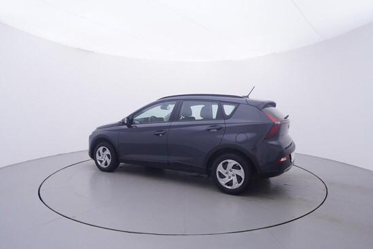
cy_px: 124
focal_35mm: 22
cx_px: 186
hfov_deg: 77.3
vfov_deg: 56.2
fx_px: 233
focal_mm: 15
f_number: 5
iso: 200
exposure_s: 1/80
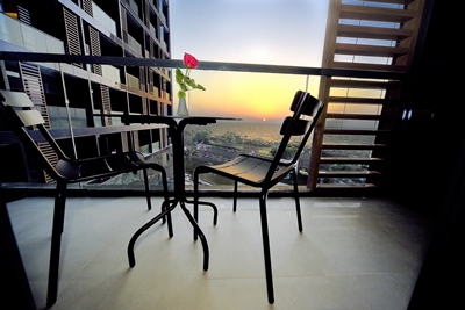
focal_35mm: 12
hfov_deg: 112.6
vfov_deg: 90.1
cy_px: 155
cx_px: 232
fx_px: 155
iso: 200
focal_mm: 12
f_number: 8
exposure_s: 1/160
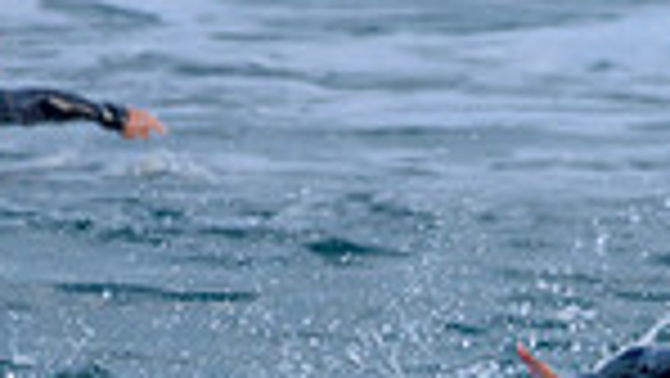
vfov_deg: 0.5
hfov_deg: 0.9
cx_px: 962
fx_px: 44456
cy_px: 470
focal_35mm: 2501
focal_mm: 500
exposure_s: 1/1250
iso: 450
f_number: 5.6
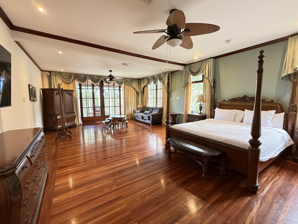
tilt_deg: -4.6
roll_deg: +1.0
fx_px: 129
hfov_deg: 98.1
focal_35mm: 15
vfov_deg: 81.7
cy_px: 110
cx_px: 153
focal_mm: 2.22
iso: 400
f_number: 2.2
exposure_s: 1/60
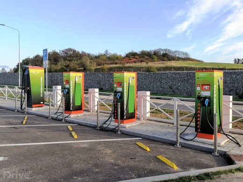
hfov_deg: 54.0
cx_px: 122
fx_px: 239
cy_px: 91
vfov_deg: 41.8
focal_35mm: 34
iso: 50
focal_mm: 5.3
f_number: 1.8
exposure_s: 1/524
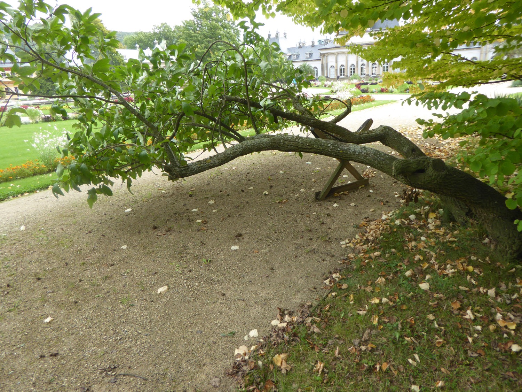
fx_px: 362
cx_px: 261
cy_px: 196
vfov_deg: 56.8
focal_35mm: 24
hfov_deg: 71.6
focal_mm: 4.3
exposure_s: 1/125
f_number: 3.3
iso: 100
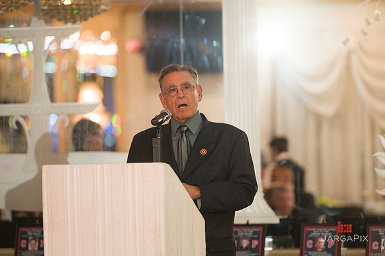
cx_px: 192
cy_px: 128
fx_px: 2138
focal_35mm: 200
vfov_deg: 6.9
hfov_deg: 10.3
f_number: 3.2
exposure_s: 1/125
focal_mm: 200
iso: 1000
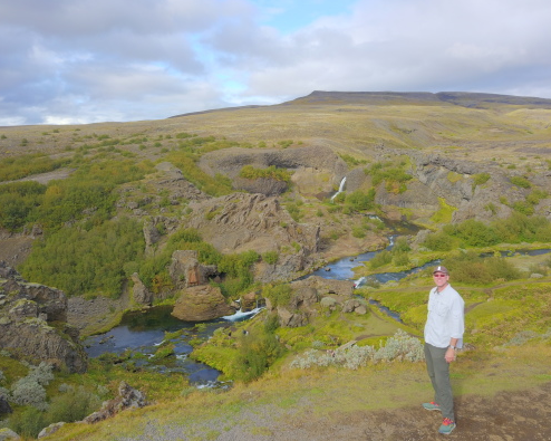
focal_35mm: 28
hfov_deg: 62.2
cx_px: 276
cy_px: 224
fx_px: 457
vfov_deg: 51.5
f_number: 2.2
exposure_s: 1/25
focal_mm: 4.73
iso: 117
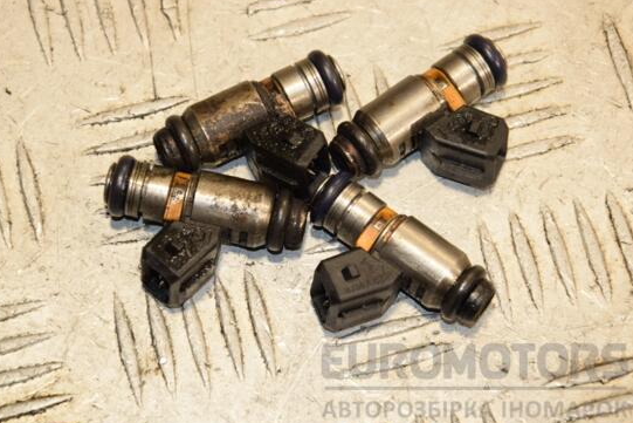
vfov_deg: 9.0
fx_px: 2691
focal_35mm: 153
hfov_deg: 13.4
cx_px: 300
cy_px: 205
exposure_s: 1/200
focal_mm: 92
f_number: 8
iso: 800
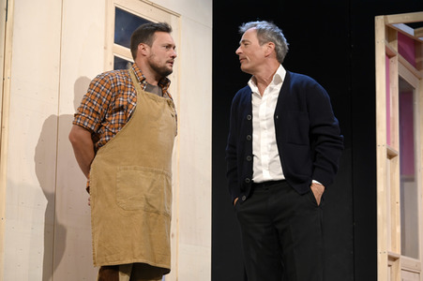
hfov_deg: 24.2
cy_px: 140
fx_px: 986
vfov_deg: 16.2
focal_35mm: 84
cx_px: 212
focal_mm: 84
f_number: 6.3
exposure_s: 1/80
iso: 1600
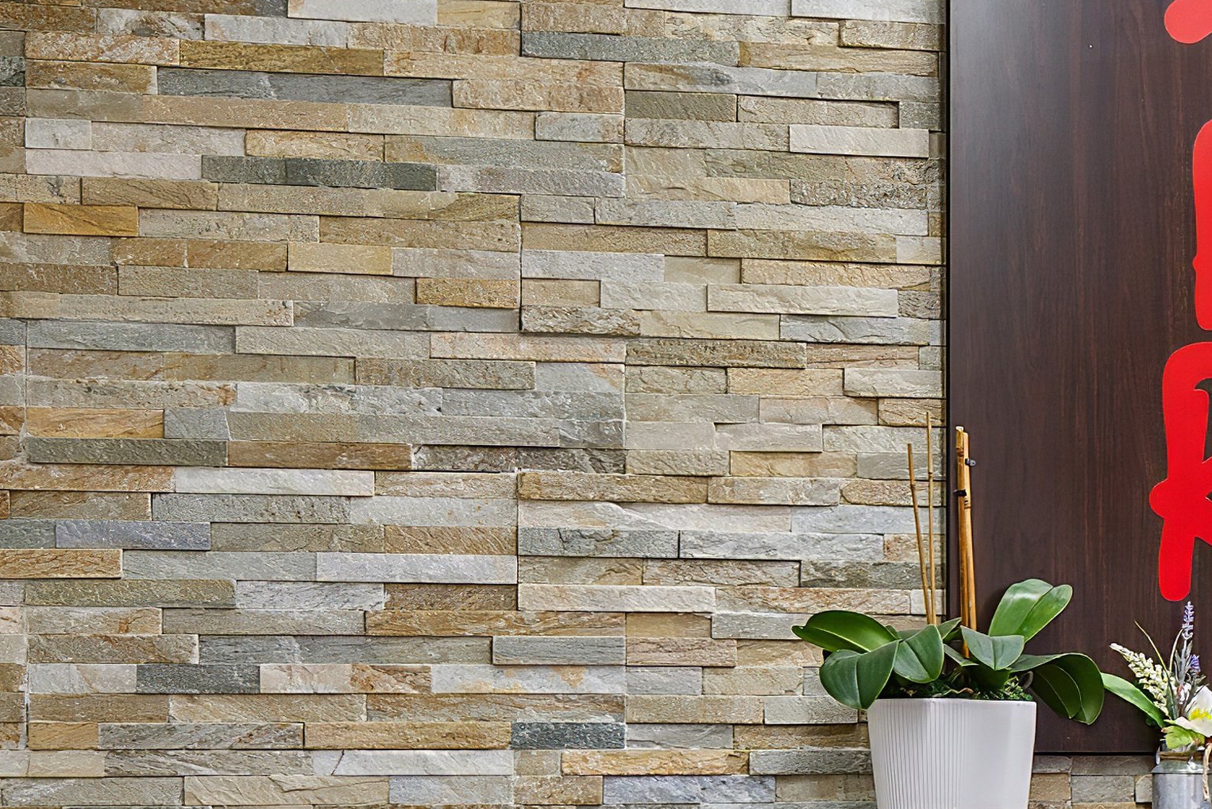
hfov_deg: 16.7
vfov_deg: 11.9
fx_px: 3838
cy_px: 819
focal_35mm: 114
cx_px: 1664
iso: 200
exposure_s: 1/3.33
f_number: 8
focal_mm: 29
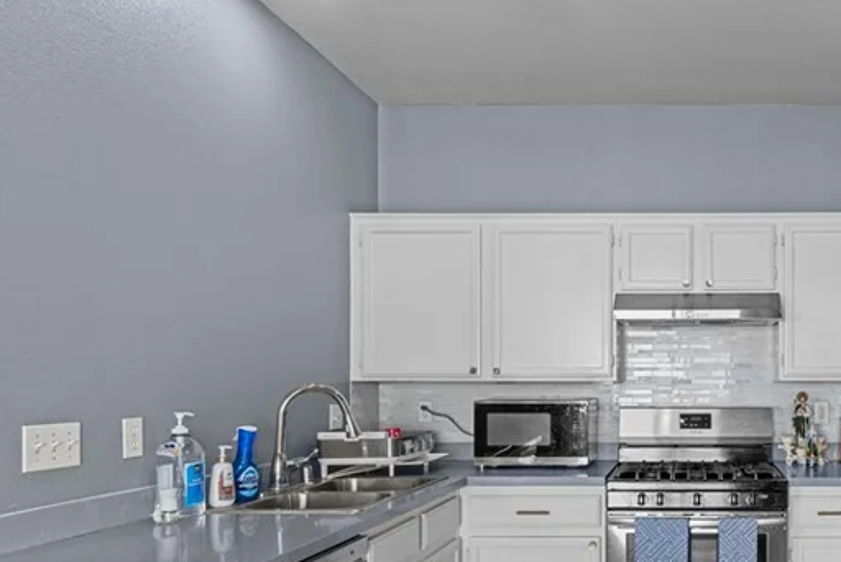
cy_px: 385
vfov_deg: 42.9
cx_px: 698
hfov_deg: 56.4
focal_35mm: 30
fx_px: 701
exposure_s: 1/5
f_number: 8
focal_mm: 10
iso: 400
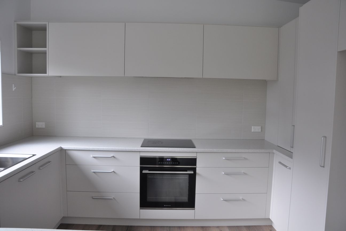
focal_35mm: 27
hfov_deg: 67.4
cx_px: 173
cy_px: 116
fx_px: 259
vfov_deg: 47.9
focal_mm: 18
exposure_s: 1/30
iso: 400
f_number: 5.6
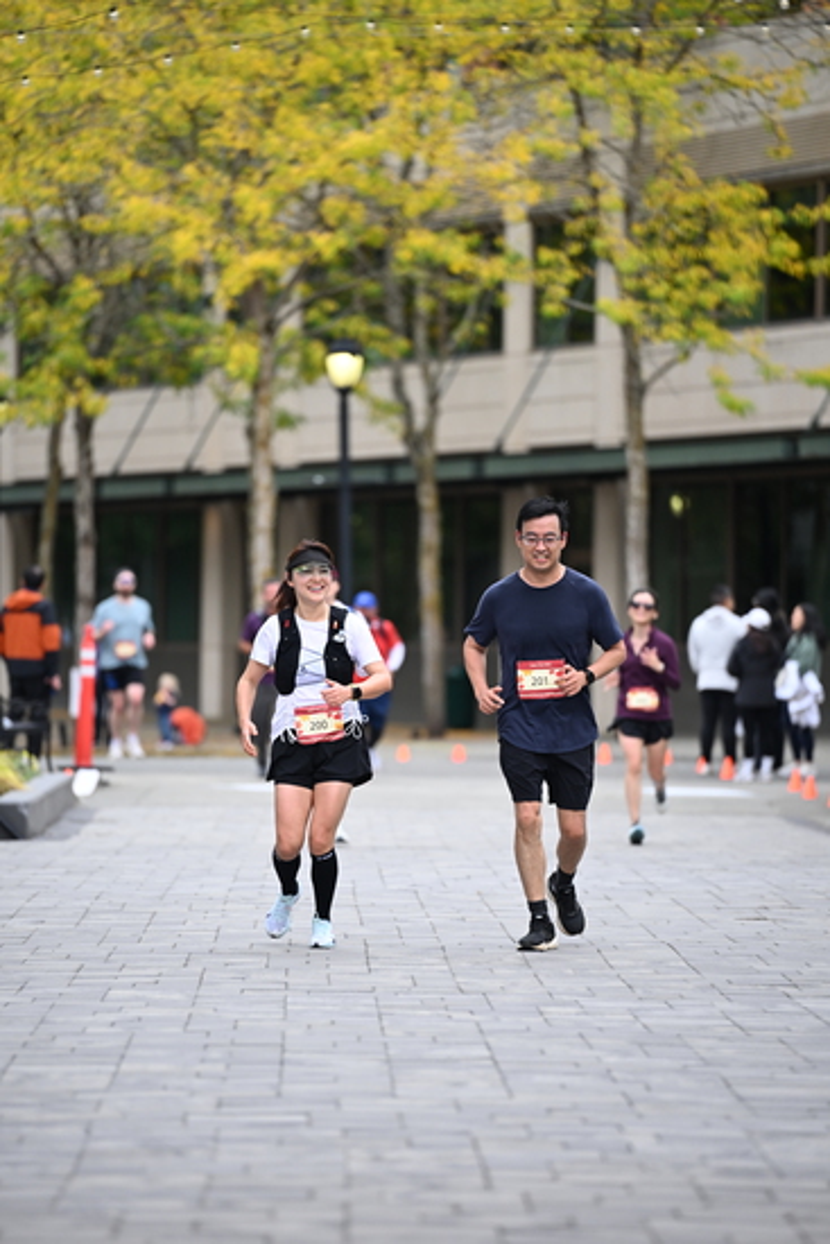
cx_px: 415
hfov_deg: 6.9
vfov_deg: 10.3
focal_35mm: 200
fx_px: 6912
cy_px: 622
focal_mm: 200
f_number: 2.8
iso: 640
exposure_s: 1/2000
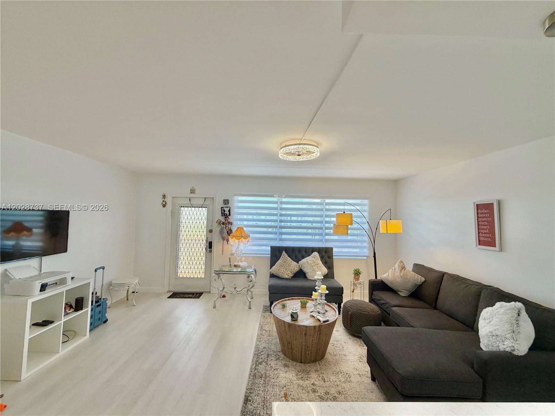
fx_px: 224
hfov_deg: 102.1
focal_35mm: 14
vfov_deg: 85.7
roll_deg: -1.4
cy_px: 208
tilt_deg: +2.3
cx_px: 278
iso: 64
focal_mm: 2.22
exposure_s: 1/120
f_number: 2.2
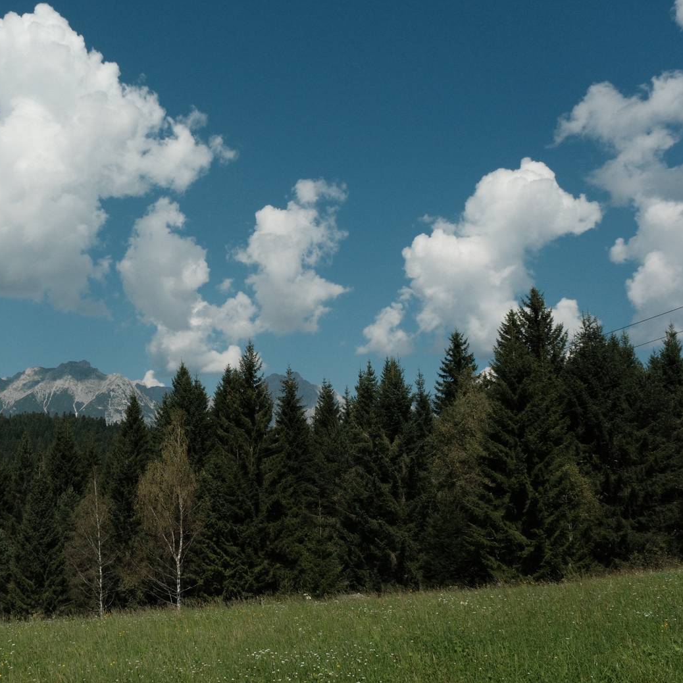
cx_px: 180
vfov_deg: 43.9
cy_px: 340
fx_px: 848
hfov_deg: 42.7
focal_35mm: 38
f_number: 11
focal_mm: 19.2
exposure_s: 1/950
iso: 640
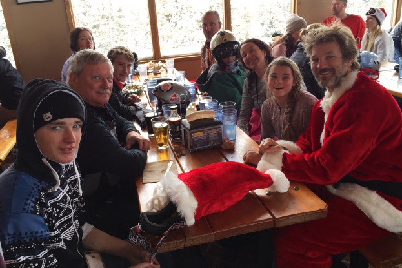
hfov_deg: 60.3
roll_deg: +4.7
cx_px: 198
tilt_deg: -19.0
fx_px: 346
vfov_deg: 42.3
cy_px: 133
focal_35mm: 31
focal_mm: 4.15
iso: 32
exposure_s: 1/64
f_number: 2.2
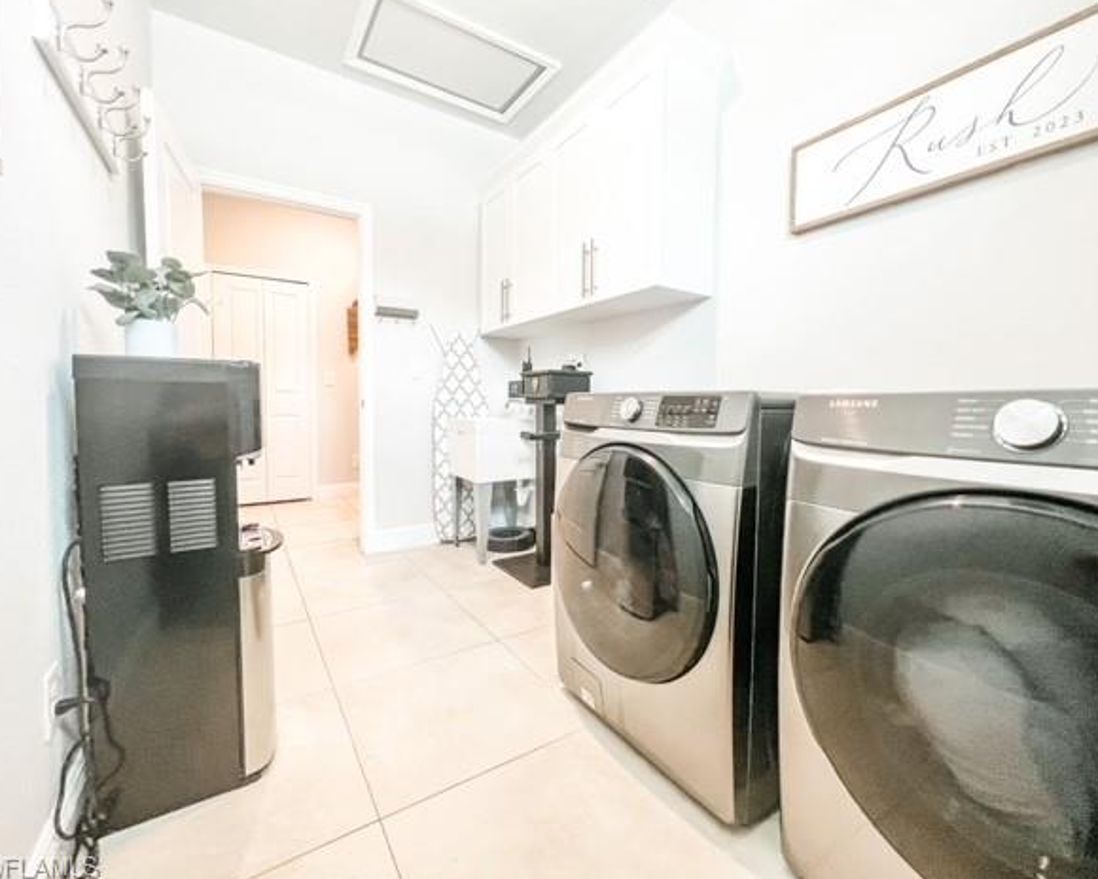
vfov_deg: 88.0
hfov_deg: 100.7
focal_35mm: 14
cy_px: 430
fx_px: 455
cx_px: 564
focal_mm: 1.57
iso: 250
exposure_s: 1/60
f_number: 1.8
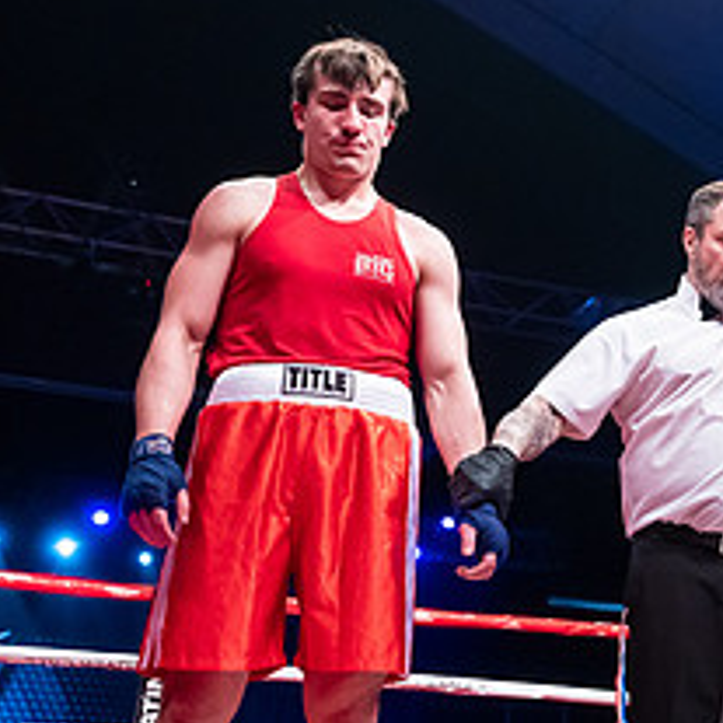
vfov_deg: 23.2
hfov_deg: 21.6
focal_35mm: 74
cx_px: 870
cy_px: 494
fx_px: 1749
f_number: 2.8
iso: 3200
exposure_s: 1/800
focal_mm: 31
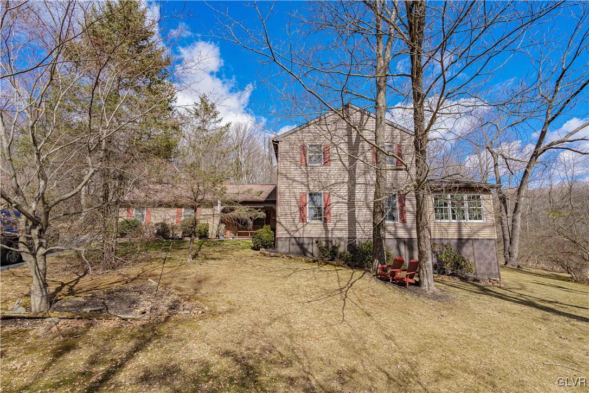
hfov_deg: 96.7
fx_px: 262
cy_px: 196
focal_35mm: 16
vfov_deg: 73.7
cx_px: 294
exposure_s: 1/8000
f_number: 9
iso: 800
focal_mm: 16
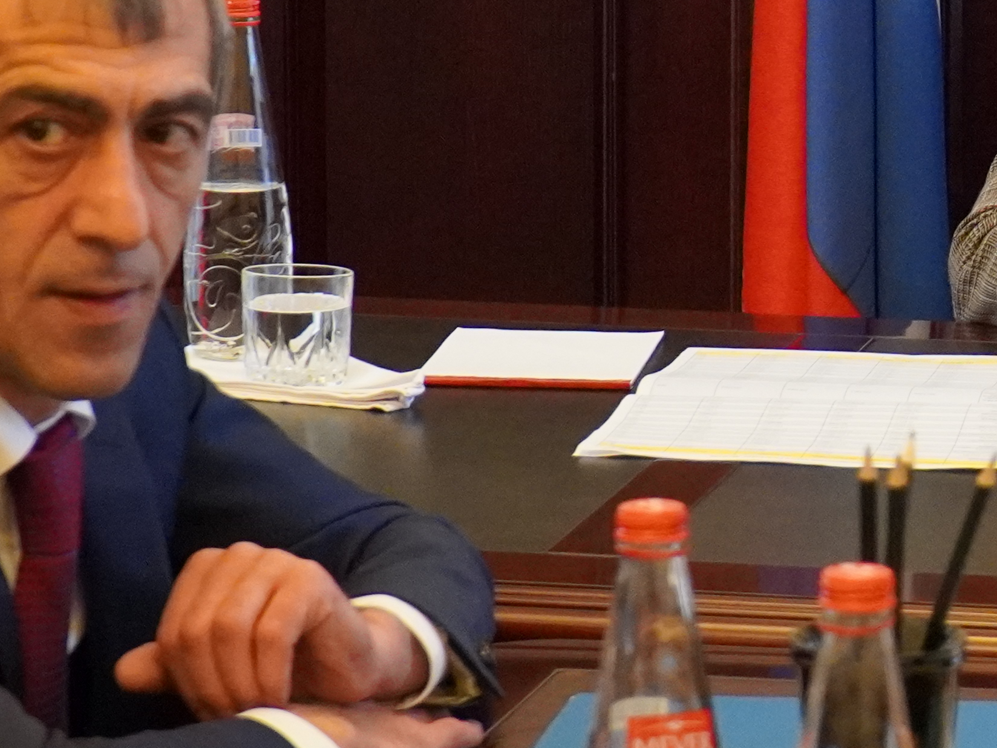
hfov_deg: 11.8
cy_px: 215
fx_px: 4687
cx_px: 1275
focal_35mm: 163
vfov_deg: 9.1
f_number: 4
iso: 3200
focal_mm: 31
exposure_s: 1/160
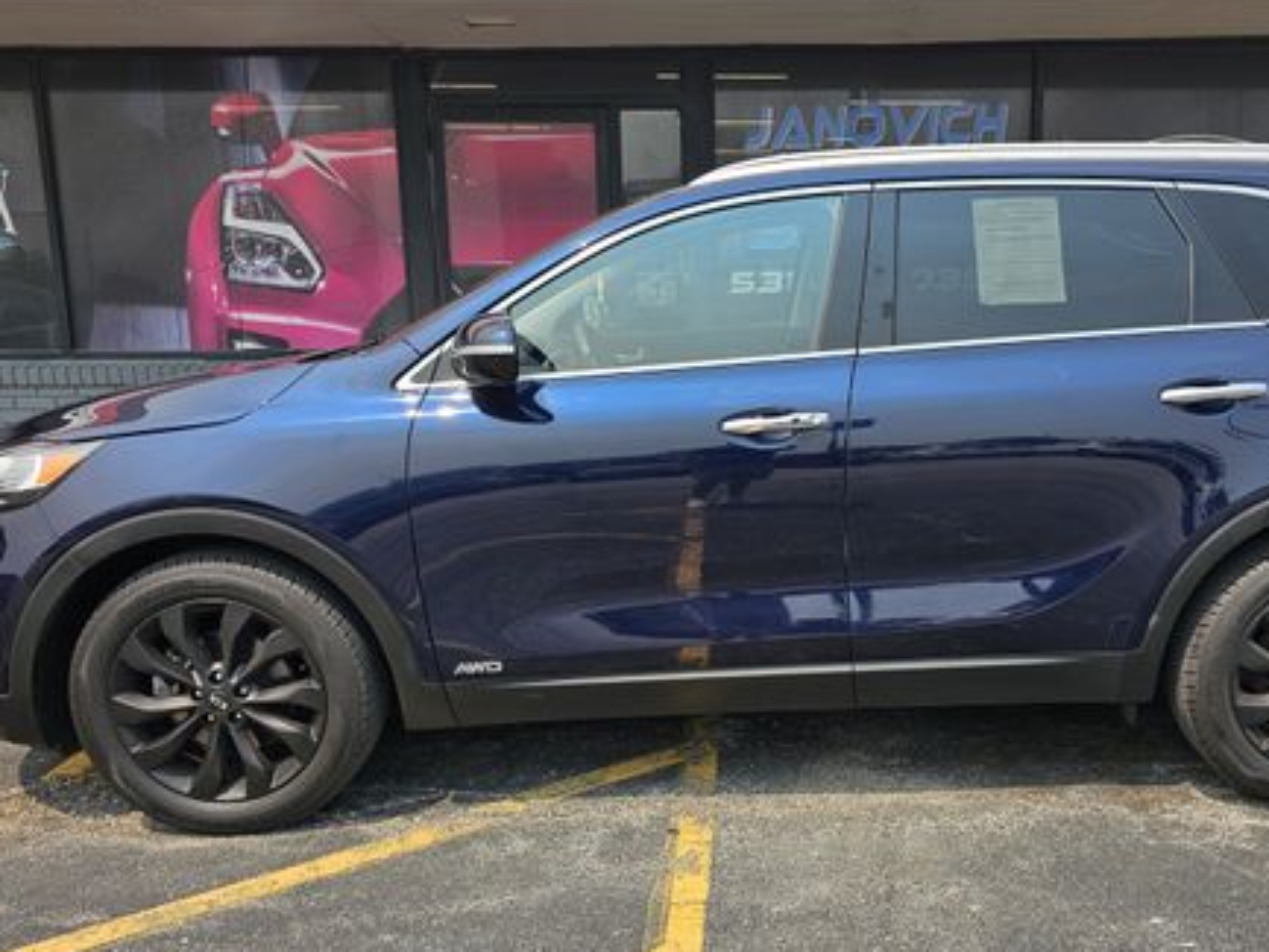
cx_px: 774
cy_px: 530
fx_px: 1247
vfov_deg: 41.7
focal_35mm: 34
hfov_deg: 53.5
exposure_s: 1/542
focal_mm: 6.3
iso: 10
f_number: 1.7
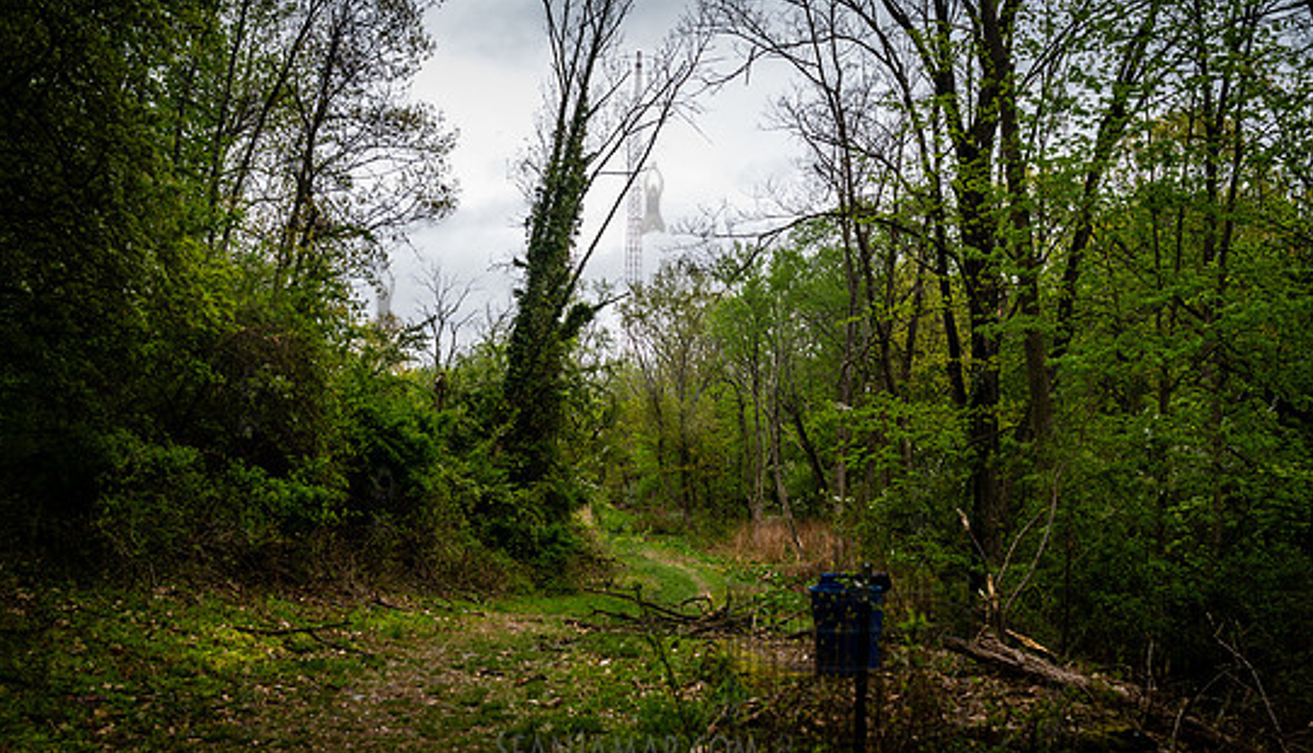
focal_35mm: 39
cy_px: 463
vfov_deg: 30.8
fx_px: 1364
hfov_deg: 51.4
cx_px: 652
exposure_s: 1/400
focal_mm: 35
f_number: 4
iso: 500
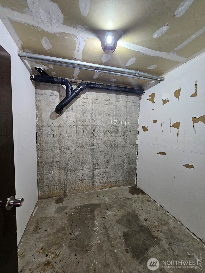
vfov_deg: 106.2
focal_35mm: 13
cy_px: 136
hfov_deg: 89.9
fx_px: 103
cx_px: 102
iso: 125
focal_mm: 2.2
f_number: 2.2
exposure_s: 1/60
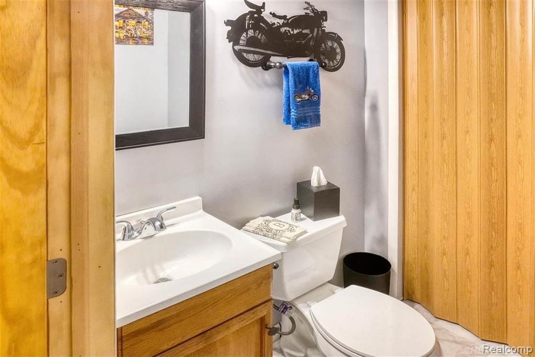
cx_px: 268
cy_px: 178
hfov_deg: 73.8
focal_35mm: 24
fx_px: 357
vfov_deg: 53.1
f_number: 16
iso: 2000
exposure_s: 1/30
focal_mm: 16
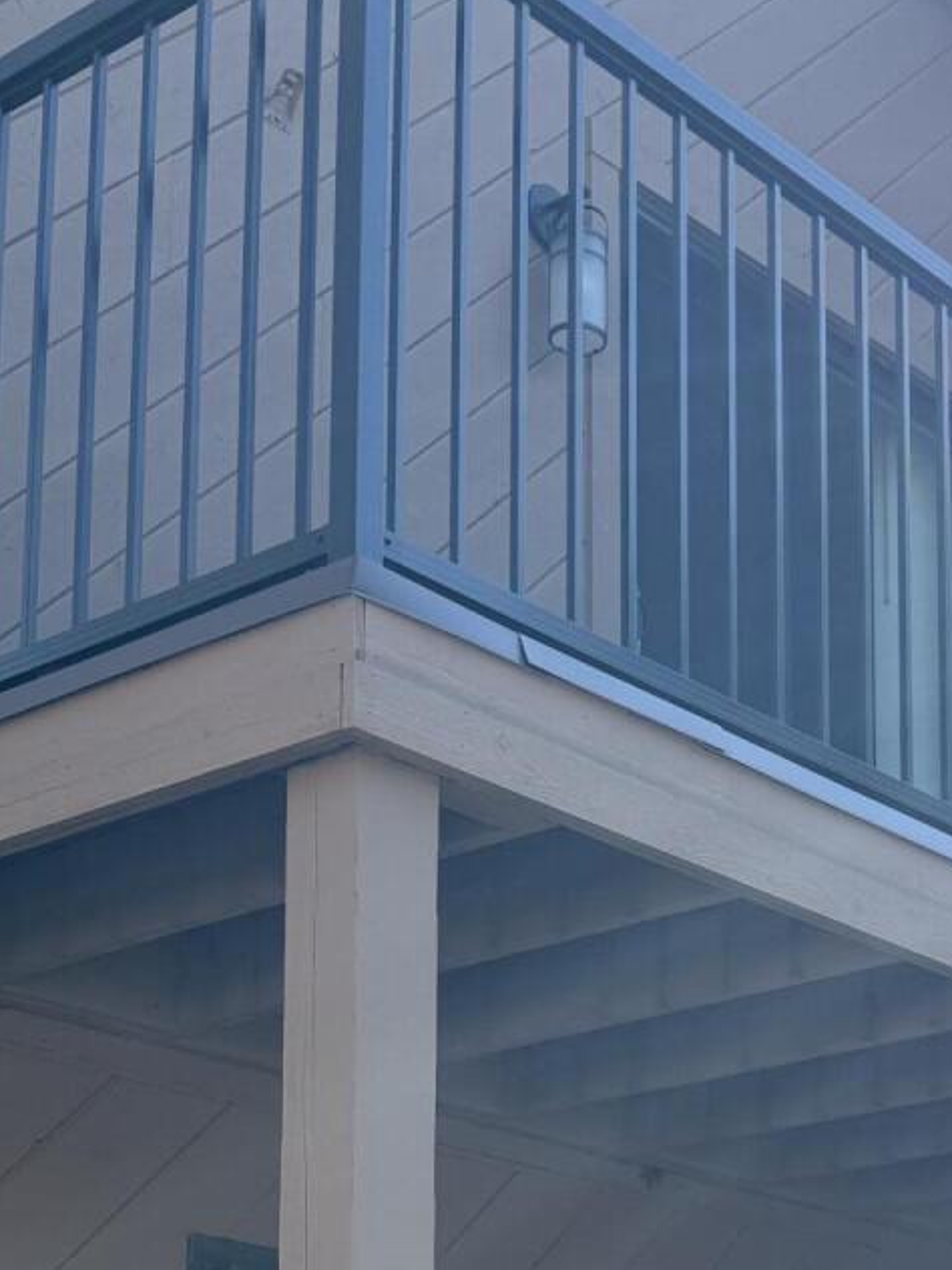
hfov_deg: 19.0
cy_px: 1290
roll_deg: +1.9
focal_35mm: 76
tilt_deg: +9.5
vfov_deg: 24.4
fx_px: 2787
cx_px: 894
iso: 80
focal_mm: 6.76
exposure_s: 1/1261
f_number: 1.78
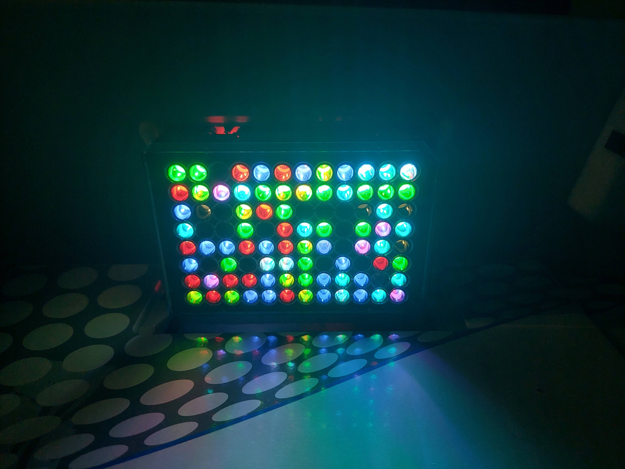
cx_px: 312
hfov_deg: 69.4
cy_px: 234
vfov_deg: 54.9
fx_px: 451
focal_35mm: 25
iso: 100
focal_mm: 5.23
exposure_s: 1/50
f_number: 1.8
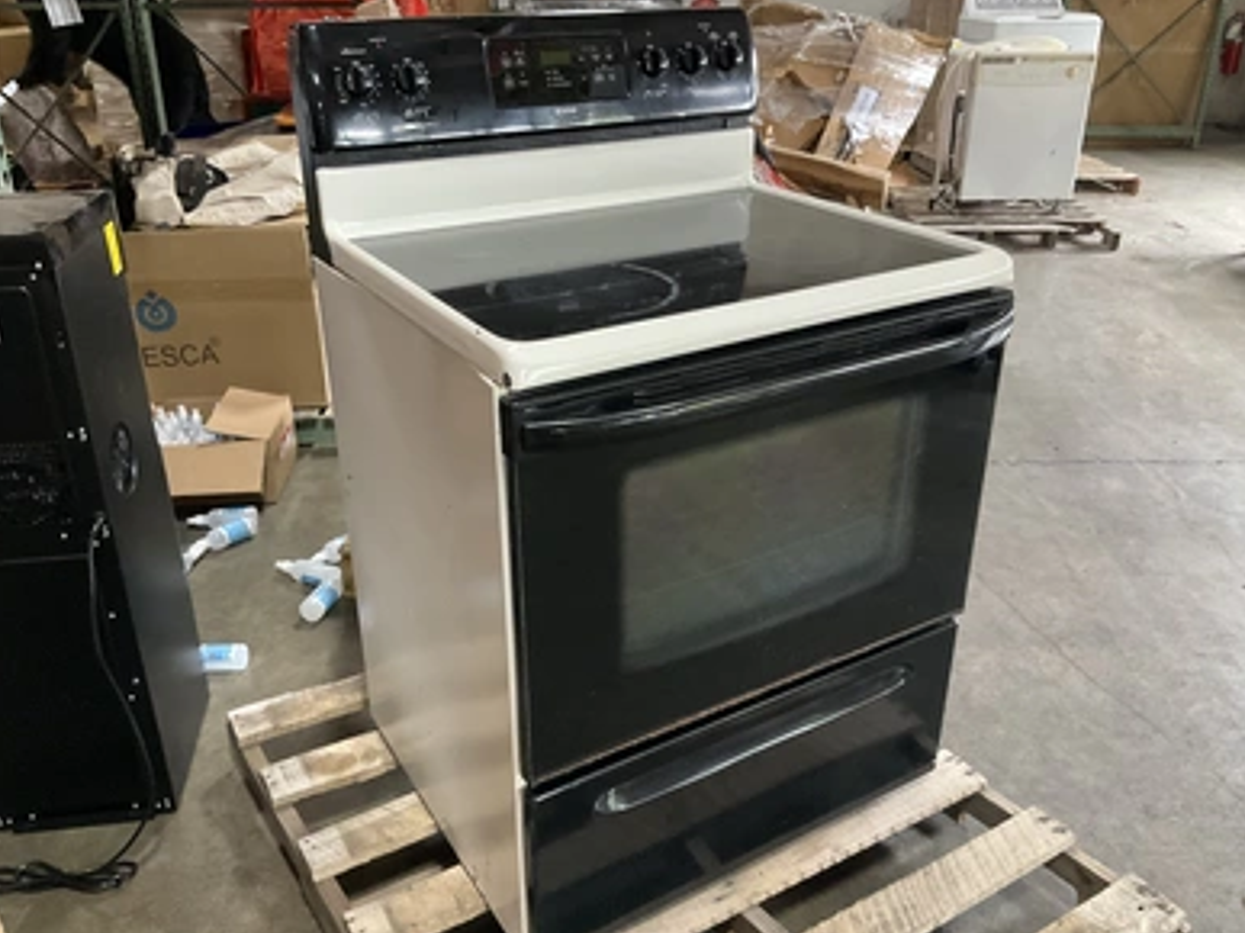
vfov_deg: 46.8
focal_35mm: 30
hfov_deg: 60.0
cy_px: 473
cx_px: 608
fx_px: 1079
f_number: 1.8
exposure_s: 1/40
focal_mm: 3
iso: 320
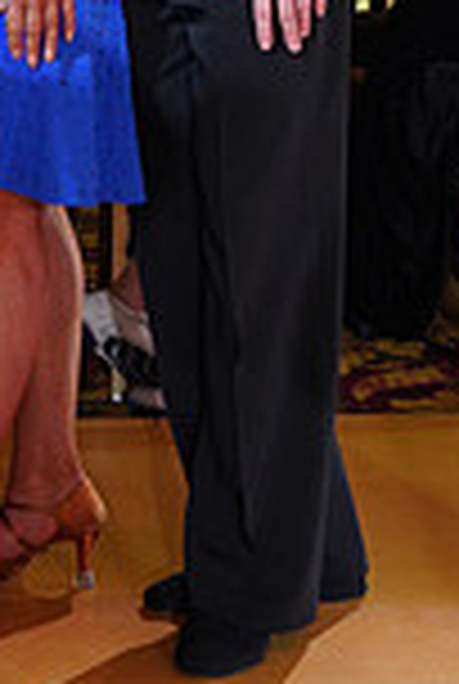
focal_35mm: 175
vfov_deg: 11.4
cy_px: -194
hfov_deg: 7.8
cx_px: -191
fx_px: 3331
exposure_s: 1/200
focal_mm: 46
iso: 1600
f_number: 5.6
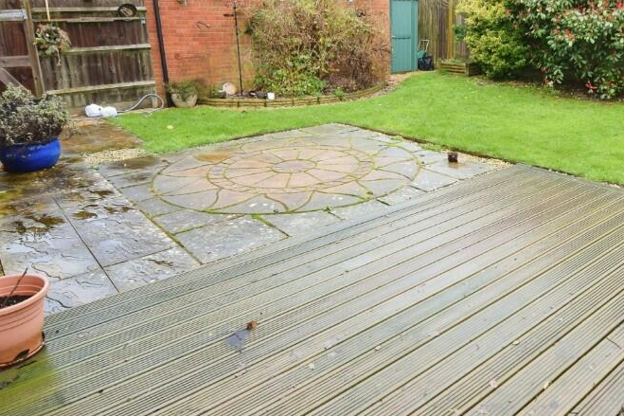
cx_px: 411
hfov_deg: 64.0
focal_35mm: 28
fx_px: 485
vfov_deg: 46.0
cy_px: 155
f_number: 8
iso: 400
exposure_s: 1/250
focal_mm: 12
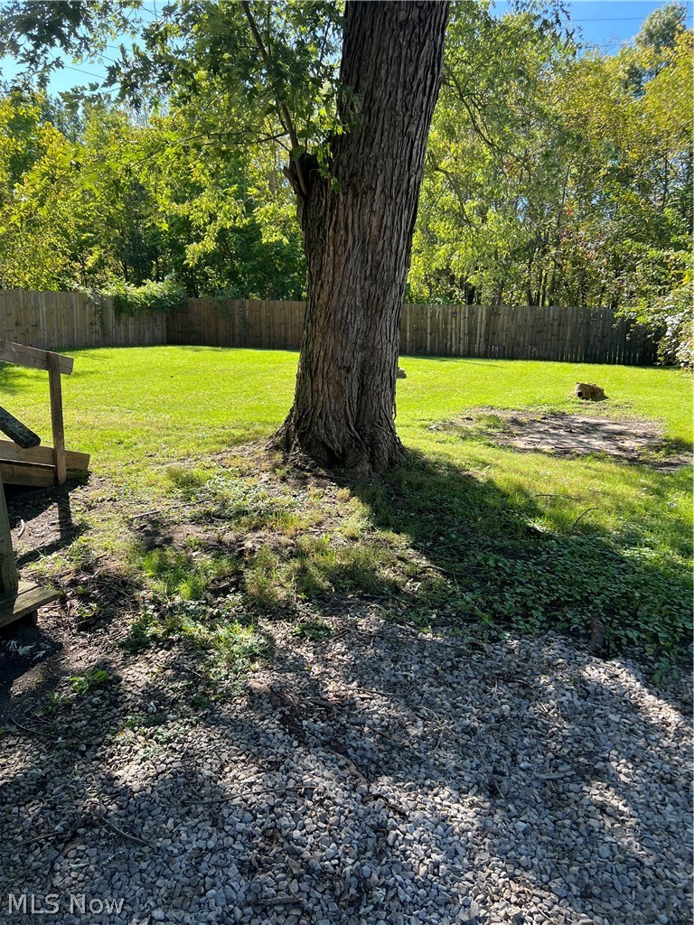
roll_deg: -0.3
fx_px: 695
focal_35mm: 26
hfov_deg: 53.1
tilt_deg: -11.1
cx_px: 347
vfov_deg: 67.3
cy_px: 462
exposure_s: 1/718
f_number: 1.5
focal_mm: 5.7
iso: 50
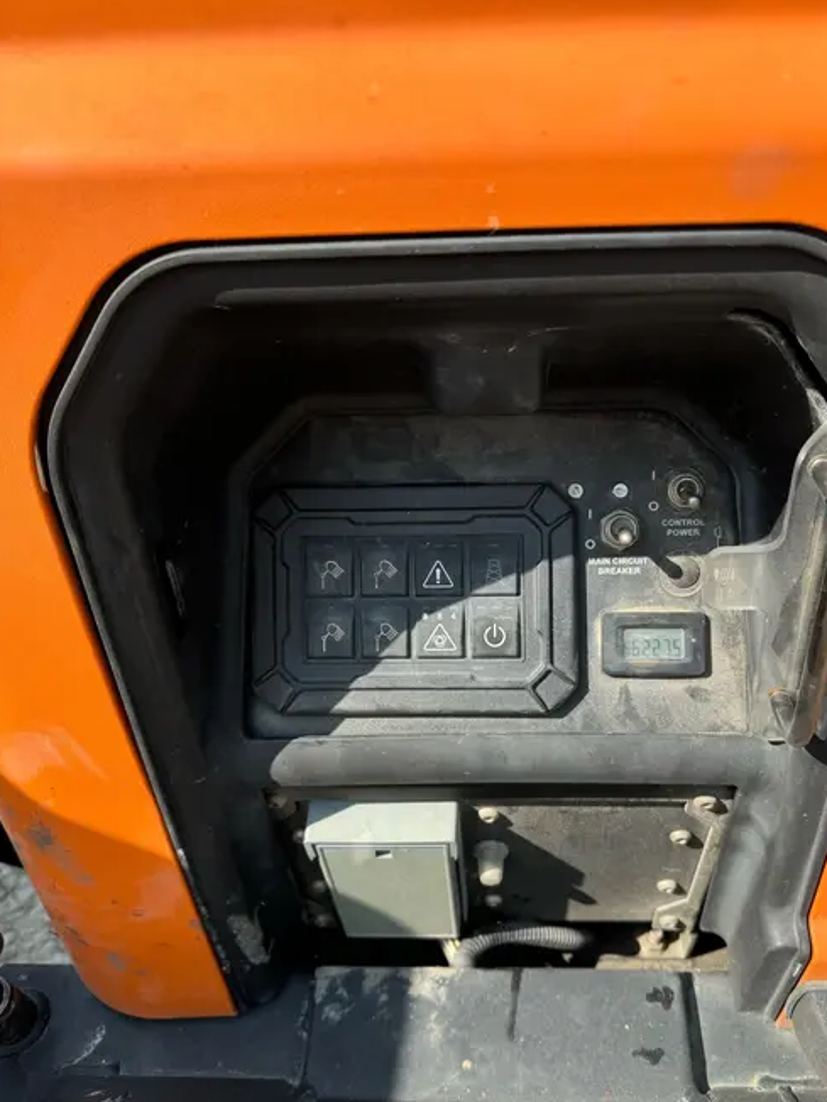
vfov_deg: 65.3
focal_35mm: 27
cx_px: 462
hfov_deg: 51.2
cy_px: 572
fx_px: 860
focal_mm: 6.76
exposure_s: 1/1488
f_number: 1.78
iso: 80
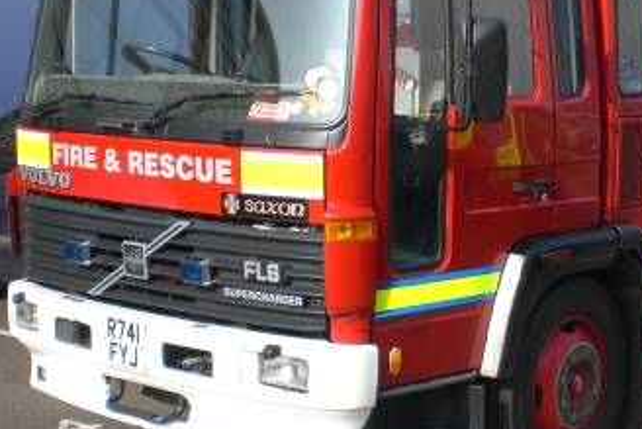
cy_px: 196
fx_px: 1374
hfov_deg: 25.7
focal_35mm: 77
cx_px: 544
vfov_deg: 17.7
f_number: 4.4
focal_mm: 6.3
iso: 50
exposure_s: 1/250
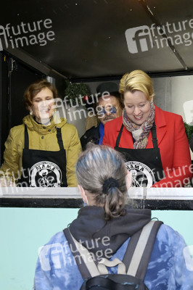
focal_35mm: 38
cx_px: 96
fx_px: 306
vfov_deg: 50.7
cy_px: 145
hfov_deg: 35.0
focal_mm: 38
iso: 1600
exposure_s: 1/100
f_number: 6.3
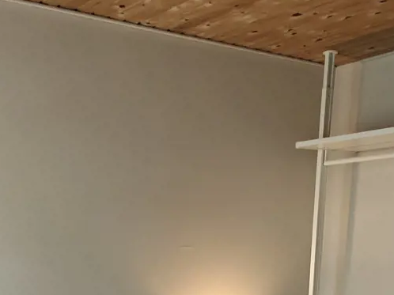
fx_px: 614
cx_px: 151
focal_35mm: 54
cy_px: 448
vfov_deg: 22.1
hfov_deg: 35.4
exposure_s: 1/50
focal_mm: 2.62
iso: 125
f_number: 2.2
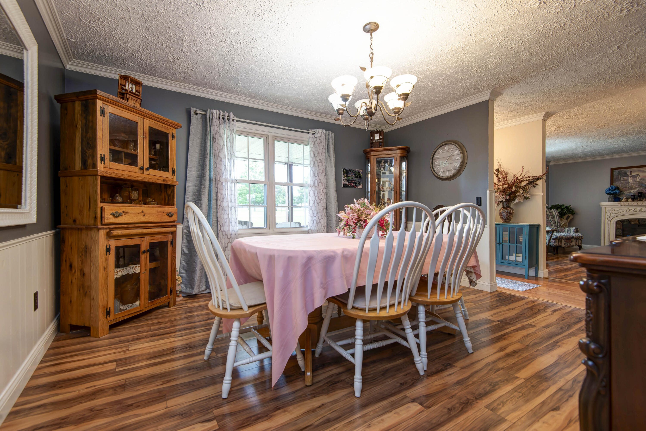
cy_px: 216
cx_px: 323
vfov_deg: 73.8
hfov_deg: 96.7
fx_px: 287
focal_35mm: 16
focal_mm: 16
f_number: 6.7
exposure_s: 1/3.33
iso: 200
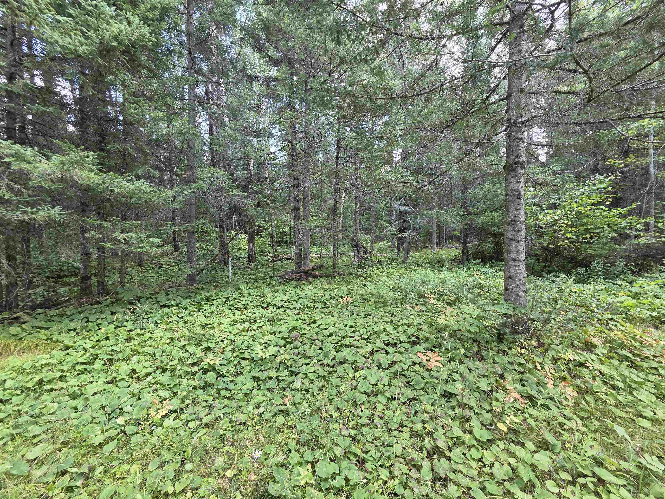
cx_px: 332
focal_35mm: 13
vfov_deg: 89.9
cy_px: 250
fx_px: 250
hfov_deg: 106.2
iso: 125
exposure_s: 1/120
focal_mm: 2.2
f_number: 2.2
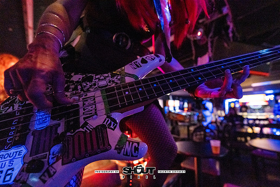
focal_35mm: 14
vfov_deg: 81.2
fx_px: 109
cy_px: 94
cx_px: 140
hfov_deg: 104.2
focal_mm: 14
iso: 3200
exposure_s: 1/250
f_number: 2.8
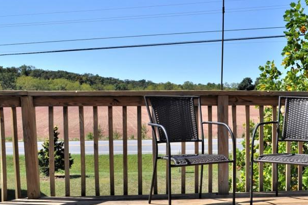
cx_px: 209
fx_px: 445
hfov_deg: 37.7
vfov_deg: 25.8
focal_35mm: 52
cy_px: 138
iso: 200
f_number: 10
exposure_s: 1/400
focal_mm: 18
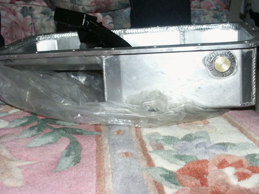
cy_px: 97
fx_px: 404
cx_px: 130
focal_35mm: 54
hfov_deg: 35.5
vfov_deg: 27.0
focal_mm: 13.95
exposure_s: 1/45
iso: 200
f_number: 5.6
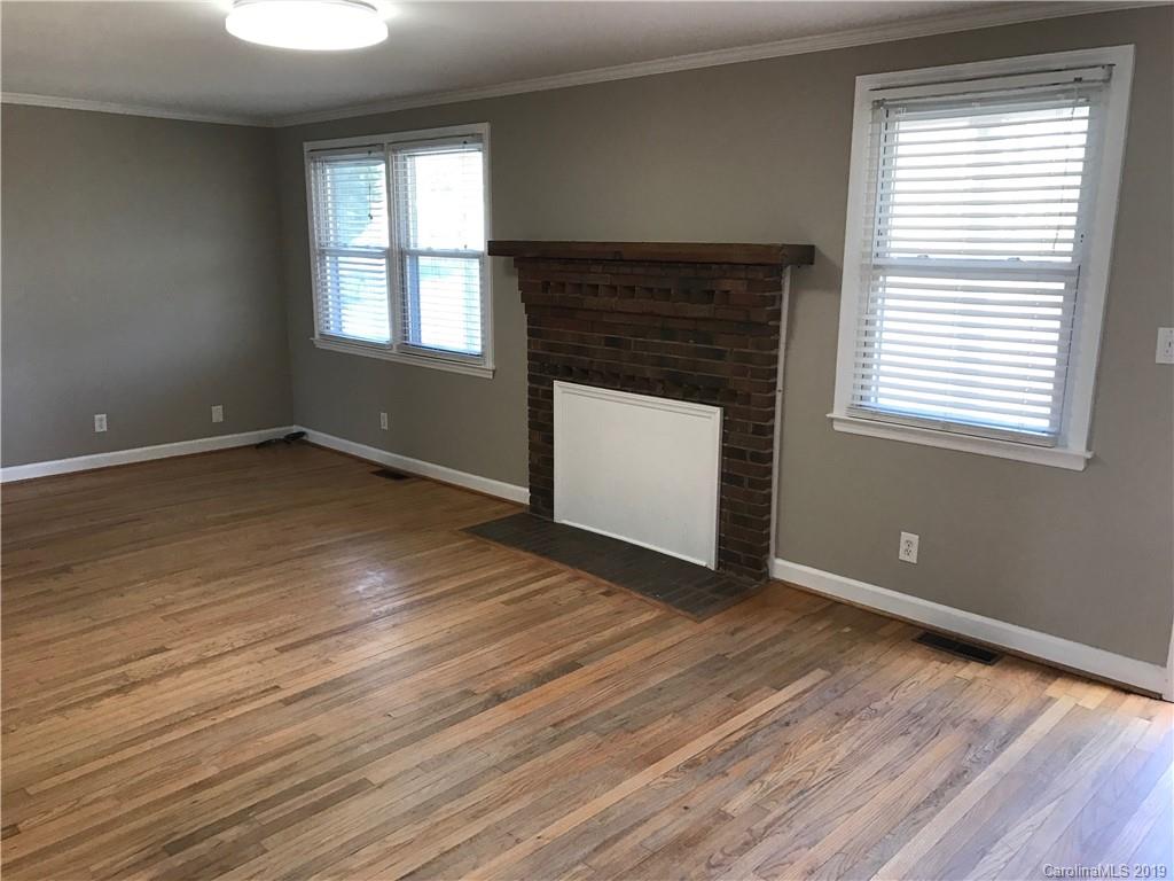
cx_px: 587
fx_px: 950
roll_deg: -0.3
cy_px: 440
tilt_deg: -12.5
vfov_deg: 49.7
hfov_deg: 63.4
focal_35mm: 28
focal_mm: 3.99
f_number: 1.8
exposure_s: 1/30
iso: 20
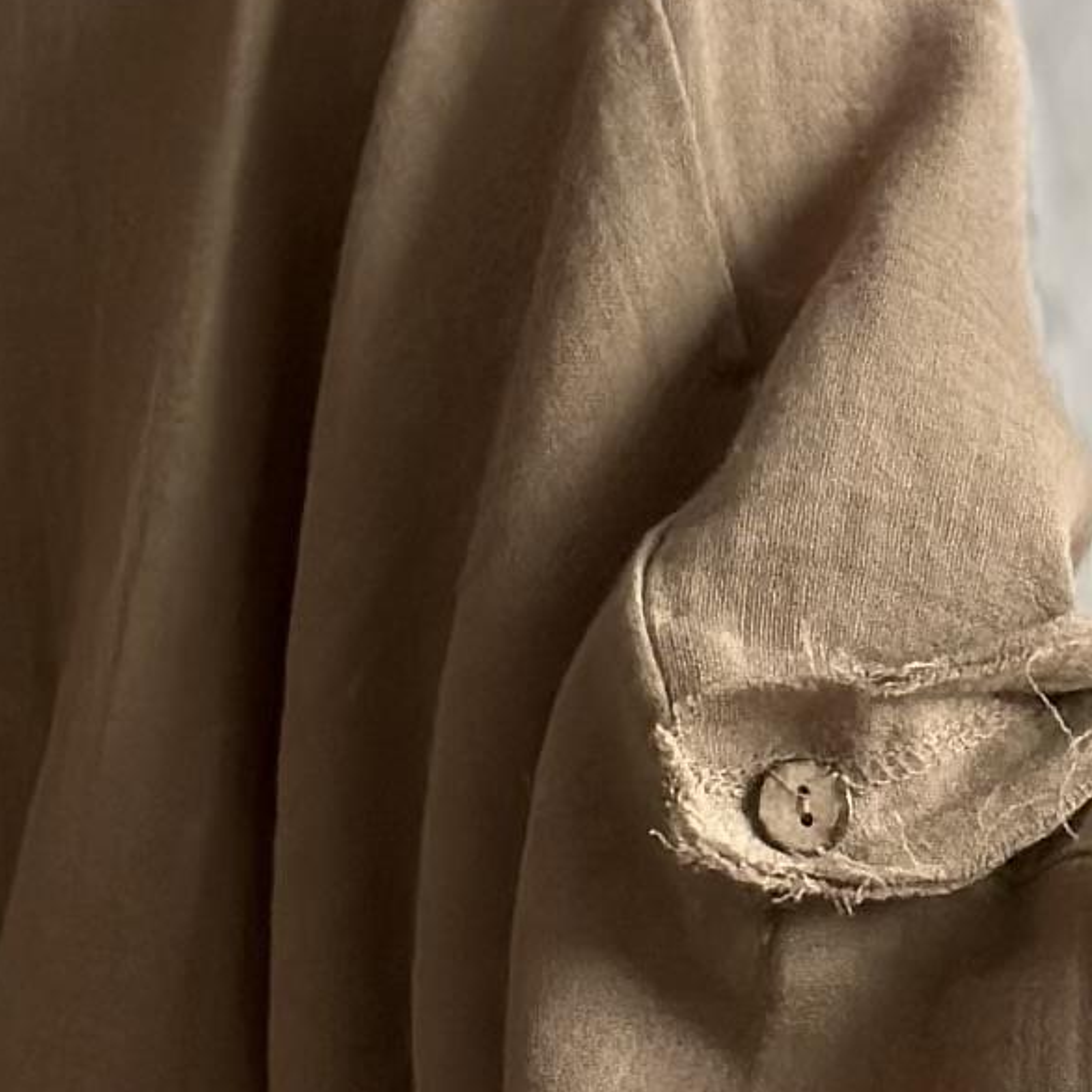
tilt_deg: -18.7
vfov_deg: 6.0
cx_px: 155
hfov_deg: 6.0
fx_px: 10422
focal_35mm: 292
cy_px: 900
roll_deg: +2.2
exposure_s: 1/121
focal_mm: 6.86
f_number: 1.78
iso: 125
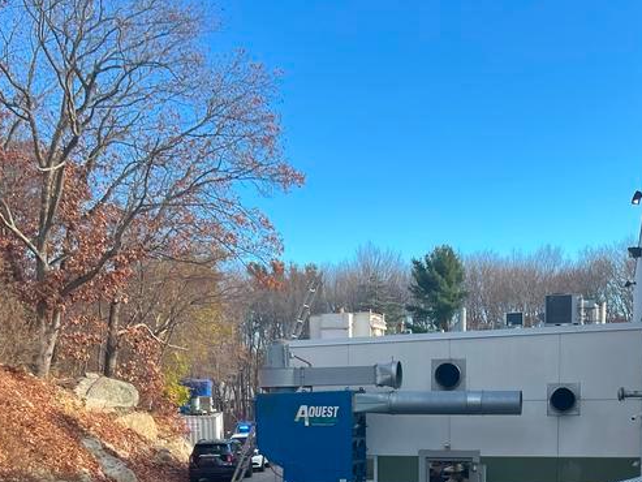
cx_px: 378
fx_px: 1002
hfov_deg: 35.4
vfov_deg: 25.6
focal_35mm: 54
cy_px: 490
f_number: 1.5
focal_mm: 5.7
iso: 50
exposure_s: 1/1058
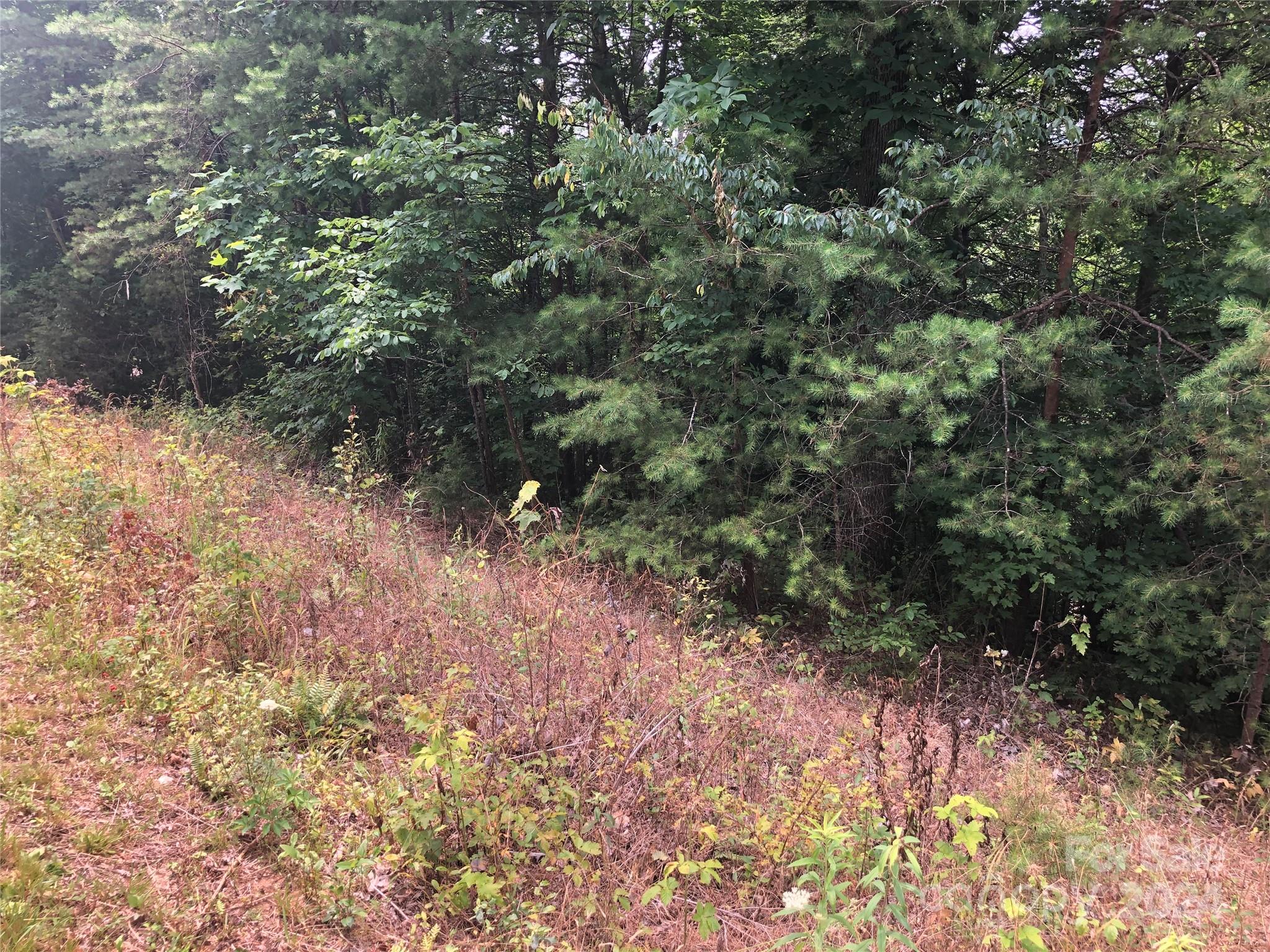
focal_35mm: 28
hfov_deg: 63.4
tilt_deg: -11.5
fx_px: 1027
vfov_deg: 49.7
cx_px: 635
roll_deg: +0.8
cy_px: 476
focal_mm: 3.99
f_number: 1.8
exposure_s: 1/134
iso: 20
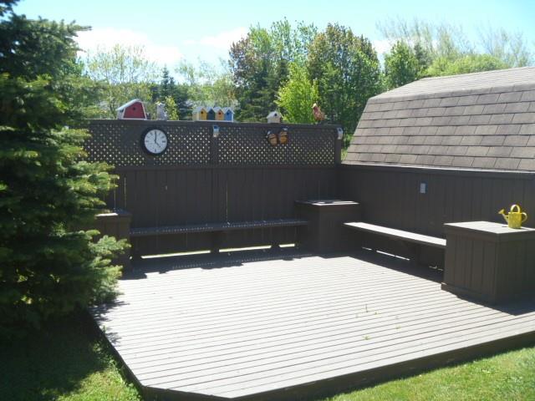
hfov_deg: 52.6
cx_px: 268
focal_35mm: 35
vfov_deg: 40.7
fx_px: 541
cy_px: 200
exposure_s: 1/250
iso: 80
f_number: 3.5
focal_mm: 6.3
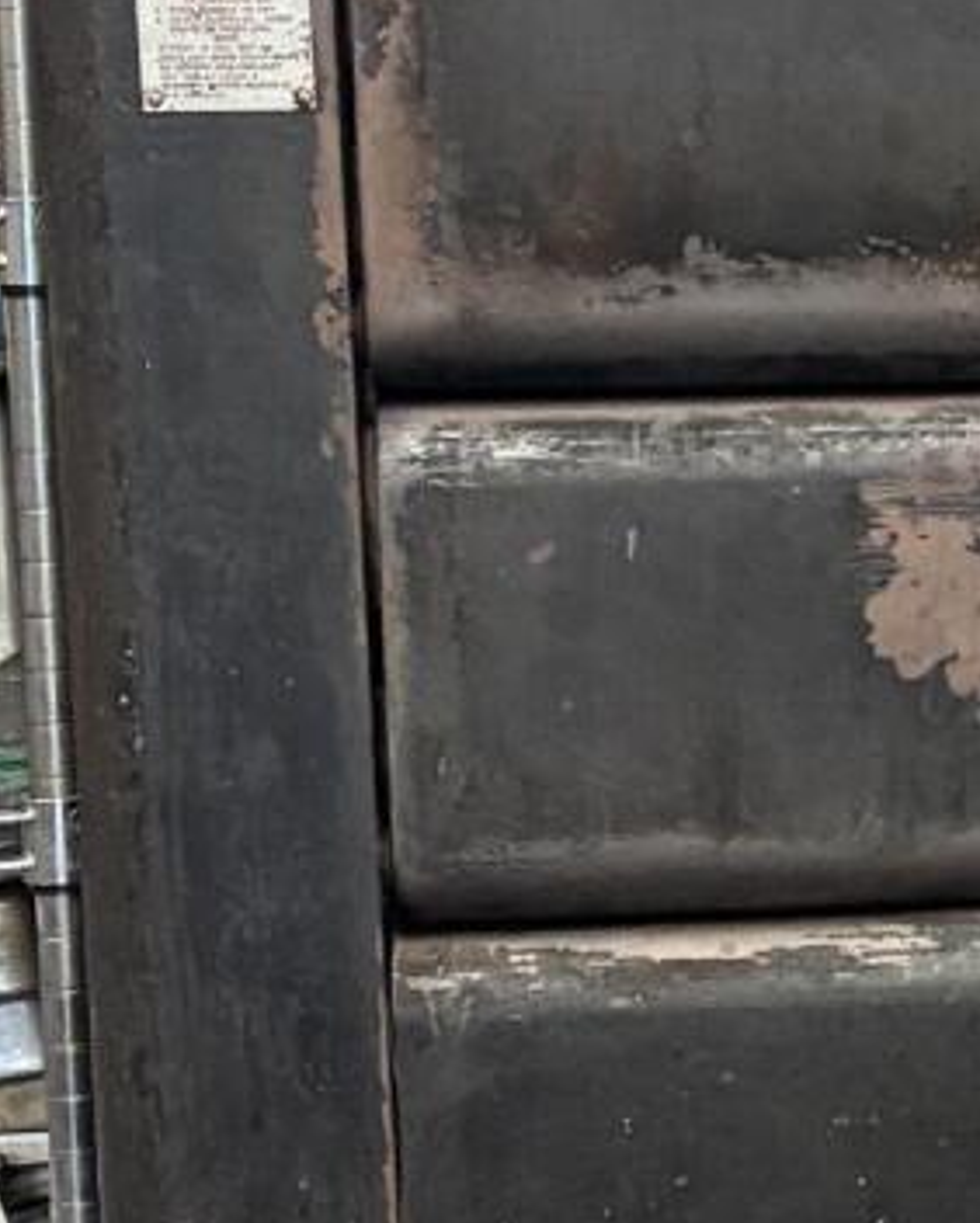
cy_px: 730
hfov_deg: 10.0
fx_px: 5216
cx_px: 1932
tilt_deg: -10.5
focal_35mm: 144
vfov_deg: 13.4
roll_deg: -1.0
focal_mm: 5.96
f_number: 1.6
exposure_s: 1/60
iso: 320
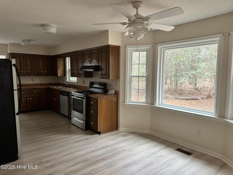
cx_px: 116
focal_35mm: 24
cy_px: 88
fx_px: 162
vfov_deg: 56.8
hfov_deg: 71.6
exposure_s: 1/60
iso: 640
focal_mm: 6.86
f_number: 1.78
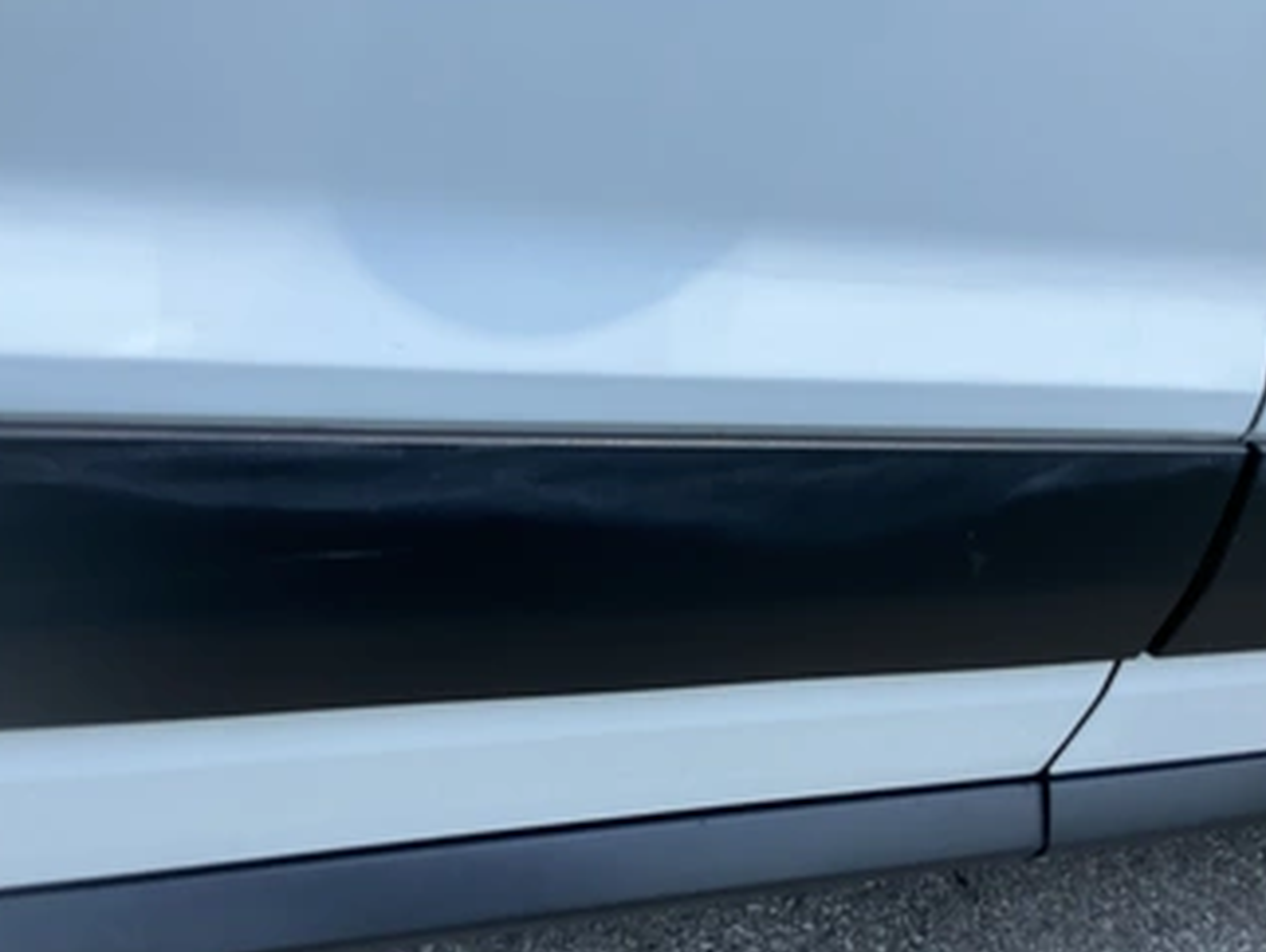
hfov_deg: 51.3
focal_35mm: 36
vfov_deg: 39.5
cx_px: 602
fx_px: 1318
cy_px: 570
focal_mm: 3
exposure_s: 1/792
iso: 25
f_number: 1.8
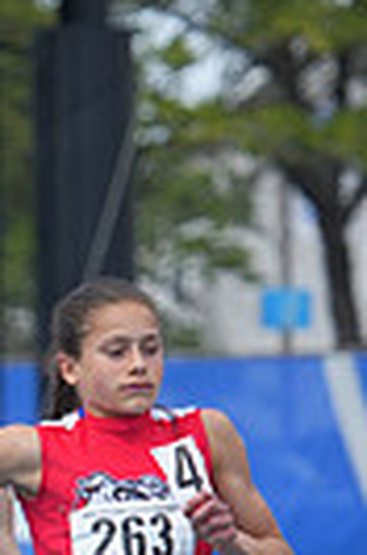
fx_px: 14110
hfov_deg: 1.5
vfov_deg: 2.3
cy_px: 557
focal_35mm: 918
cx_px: -726
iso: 320
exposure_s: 1/1000
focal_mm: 210
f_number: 5.6
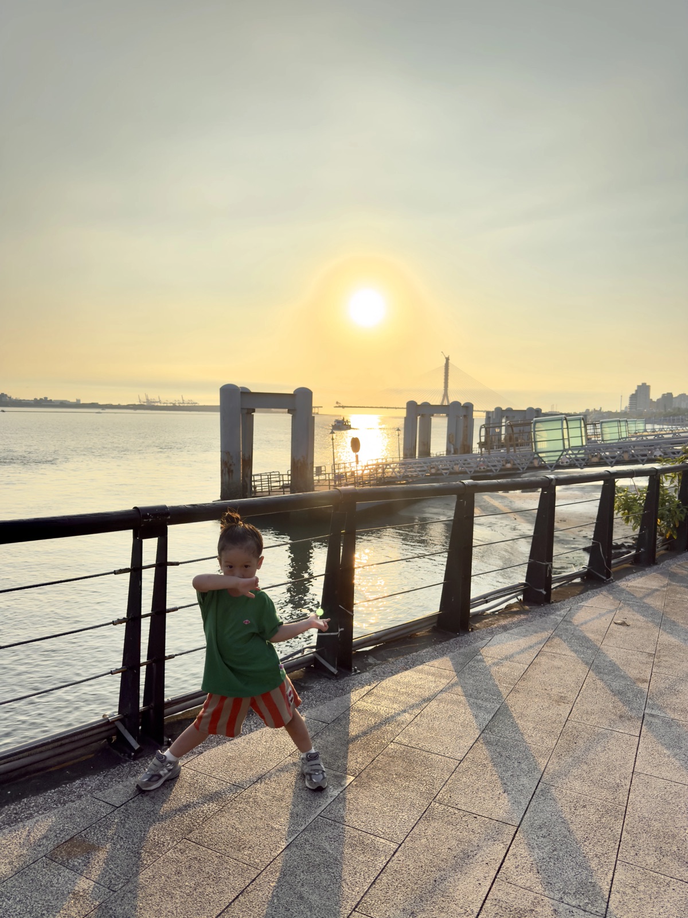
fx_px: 636
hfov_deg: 56.8
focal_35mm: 24
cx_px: 344
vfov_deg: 71.6
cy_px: 459
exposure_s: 1/6494
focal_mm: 6.76
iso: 100
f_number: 1.78
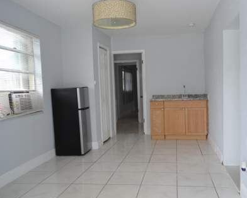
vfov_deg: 47.1
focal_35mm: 31
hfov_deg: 56.6
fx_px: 227
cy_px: 100
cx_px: 151
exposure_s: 1/125
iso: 320
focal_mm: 18
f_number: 5.6
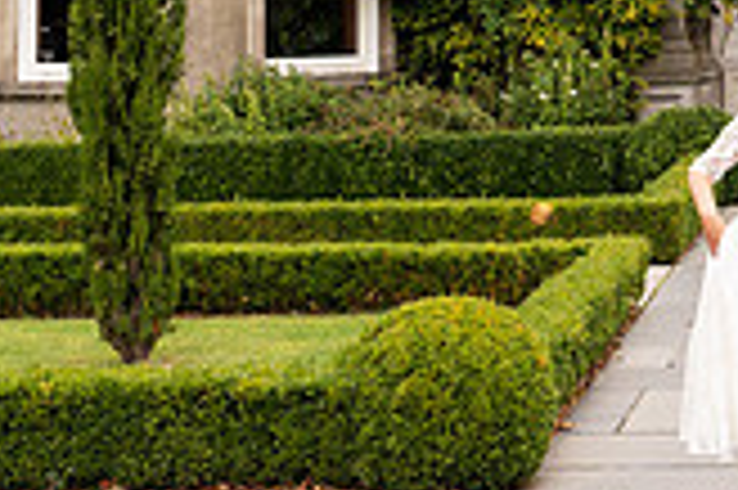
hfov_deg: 18.4
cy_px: -164
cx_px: 860
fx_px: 2171
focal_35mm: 106
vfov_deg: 12.5
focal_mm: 30
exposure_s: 1/200
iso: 200
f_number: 5.6
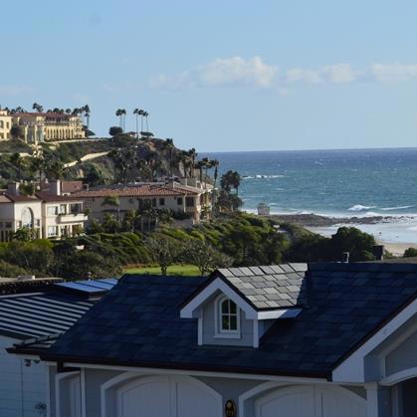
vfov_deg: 10.2
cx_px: 494
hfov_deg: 10.1
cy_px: 133
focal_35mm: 171
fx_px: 2331
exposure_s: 1/500
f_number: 11
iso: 280
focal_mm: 55
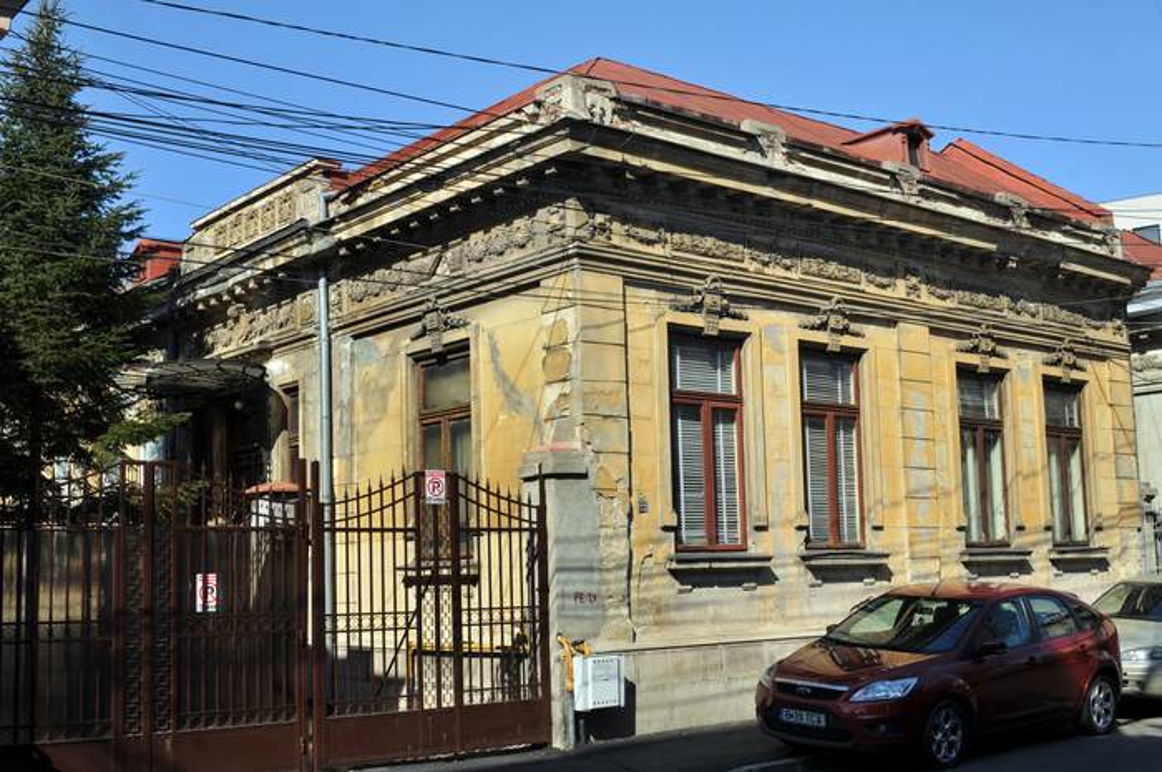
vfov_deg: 32.9
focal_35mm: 40
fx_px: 1306
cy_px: 386
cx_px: 581
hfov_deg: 48.0
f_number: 16
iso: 250
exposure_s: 1/250
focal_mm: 27
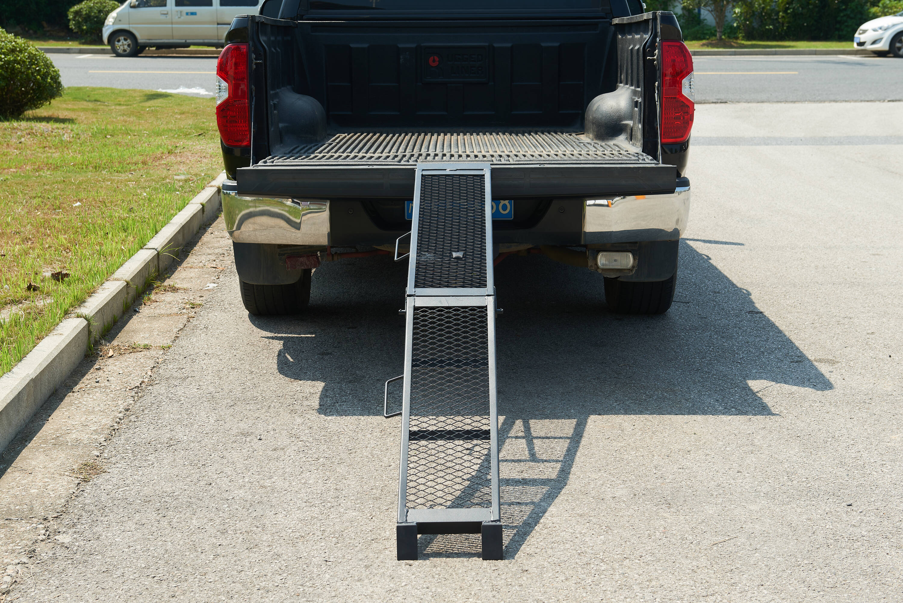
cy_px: 302
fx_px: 1556
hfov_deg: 32.4
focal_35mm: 62
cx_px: 452
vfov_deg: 21.9
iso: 79
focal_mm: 62
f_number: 10
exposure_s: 1/100
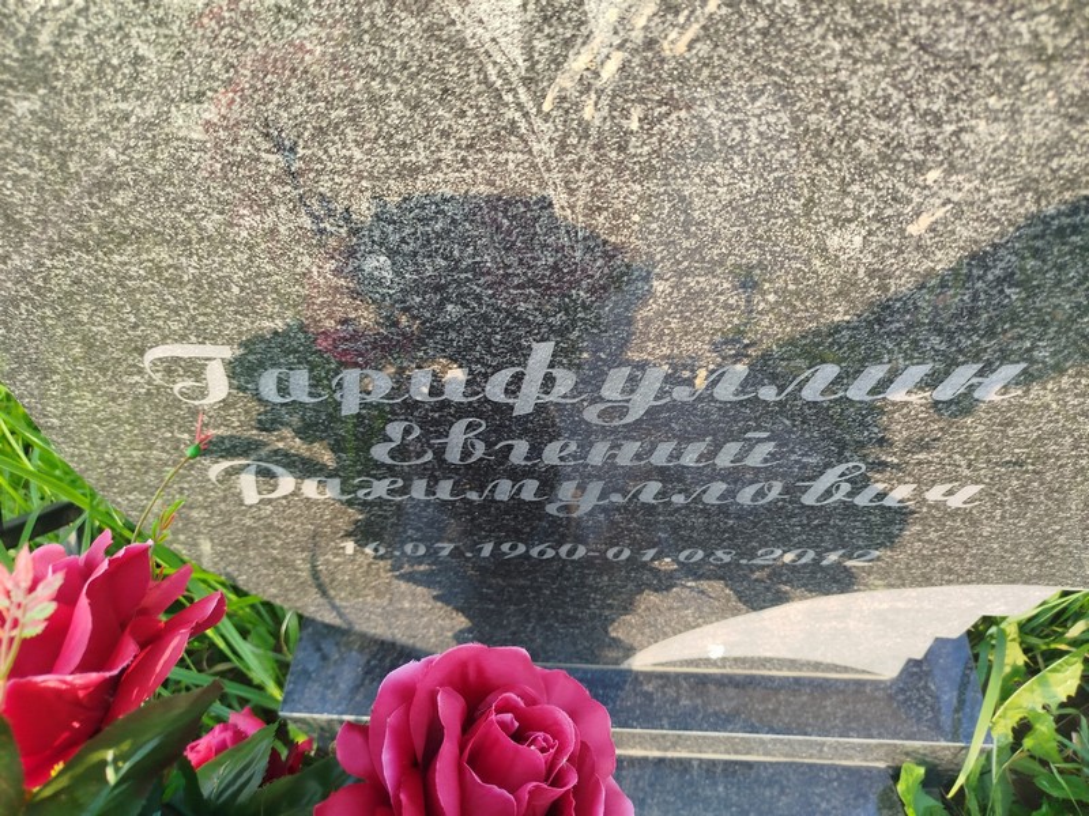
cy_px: 408
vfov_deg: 56.8
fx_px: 755
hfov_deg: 71.6
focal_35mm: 24
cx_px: 544
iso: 50
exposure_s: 1/100
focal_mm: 5.31
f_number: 1.7
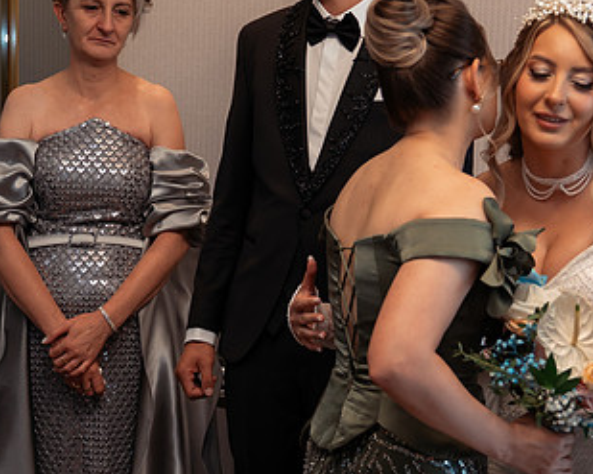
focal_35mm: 73
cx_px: 295
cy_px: 287
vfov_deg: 20.9
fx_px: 1281
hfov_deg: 26.1
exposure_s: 1/200
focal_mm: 28
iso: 1000
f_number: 2.8
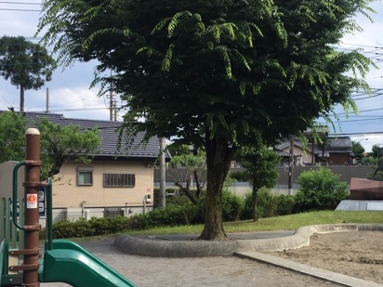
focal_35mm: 45
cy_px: 178
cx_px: 275
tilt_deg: +1.4
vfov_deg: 32.0
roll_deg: -1.2
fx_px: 498
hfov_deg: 41.1
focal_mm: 4.15
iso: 25
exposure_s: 1/1099
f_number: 2.2
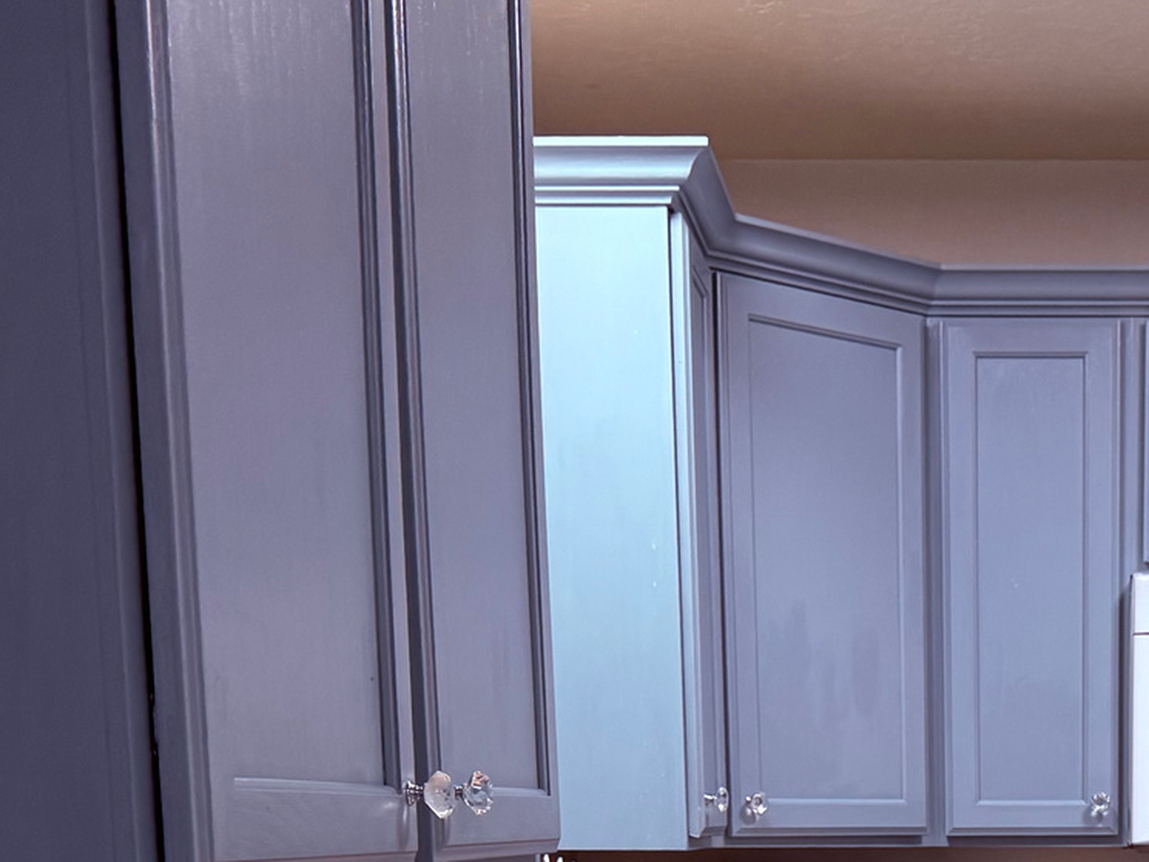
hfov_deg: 28.3
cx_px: 1024
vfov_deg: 20.2
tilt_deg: -8.4
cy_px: 1143
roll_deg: +0.1
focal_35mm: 66
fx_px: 2191
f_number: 1.78
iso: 200
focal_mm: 6.76
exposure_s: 1/120
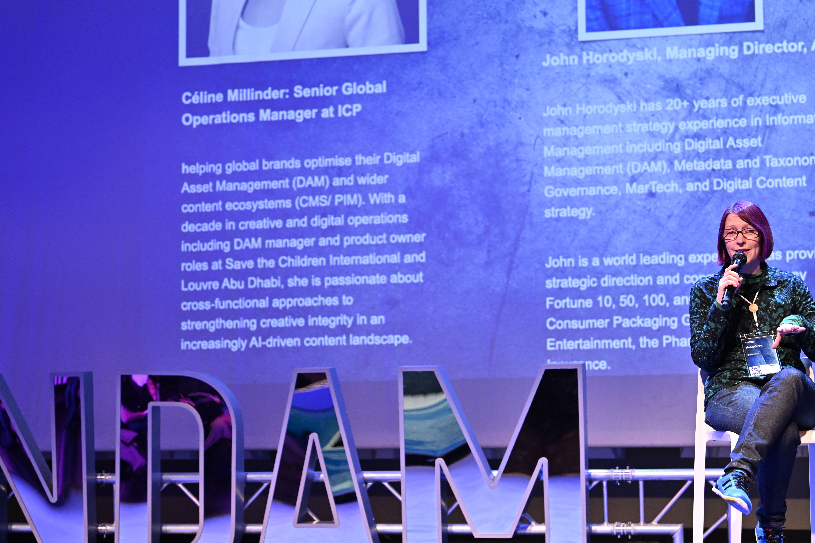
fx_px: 1834
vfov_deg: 16.8
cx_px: 421
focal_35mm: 81
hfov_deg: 25.1
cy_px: 312
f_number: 2.8
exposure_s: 1/200
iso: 1600
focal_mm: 70
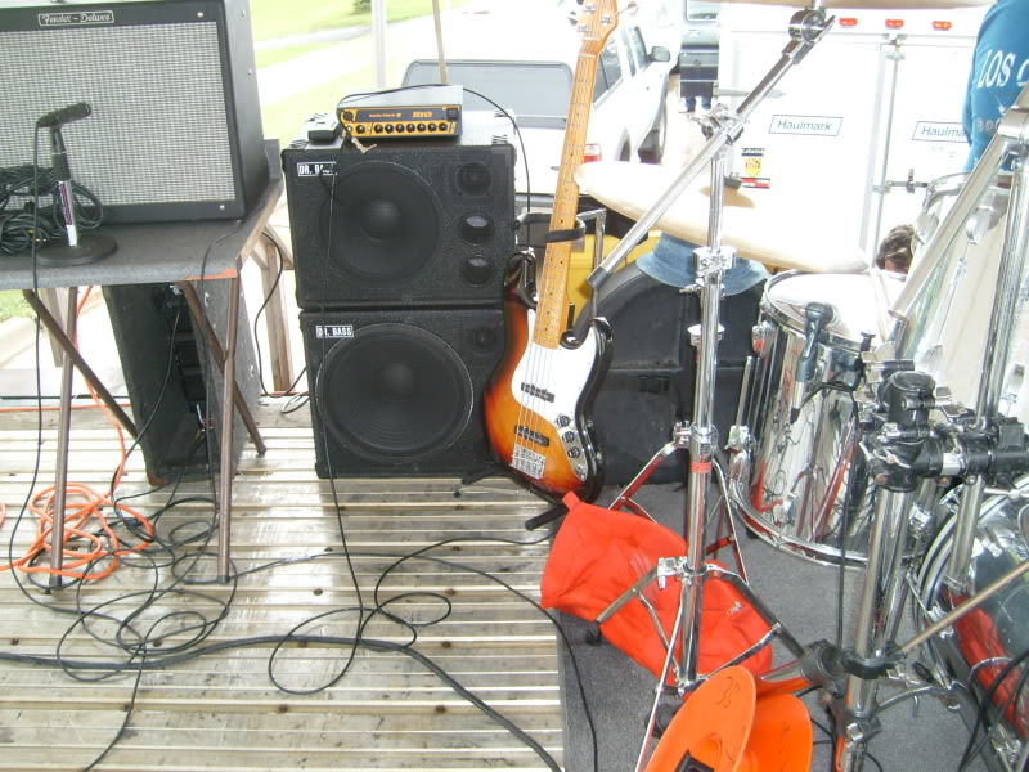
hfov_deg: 52.6
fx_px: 1040
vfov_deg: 40.7
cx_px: 514
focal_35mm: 35
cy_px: 386
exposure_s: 1/90
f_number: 2.8
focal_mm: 5.8
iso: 120
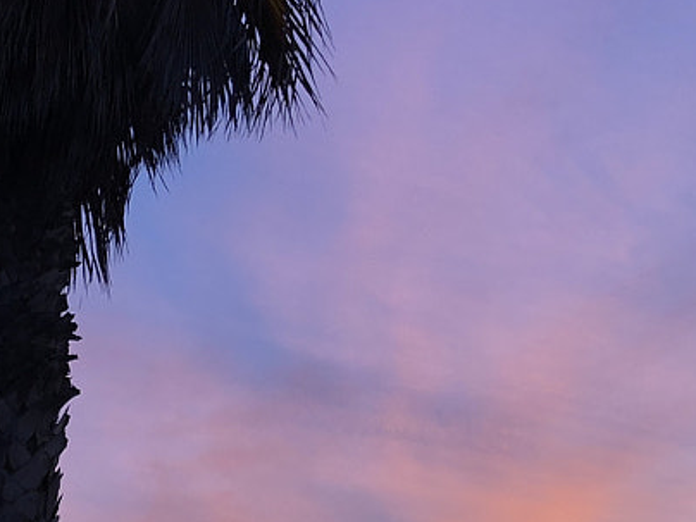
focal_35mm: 111
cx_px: 86
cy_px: 184
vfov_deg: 13.3
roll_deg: -1.2
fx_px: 2232
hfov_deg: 17.5
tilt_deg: +20.6
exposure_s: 1/120
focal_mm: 3.99
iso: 50
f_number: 1.8
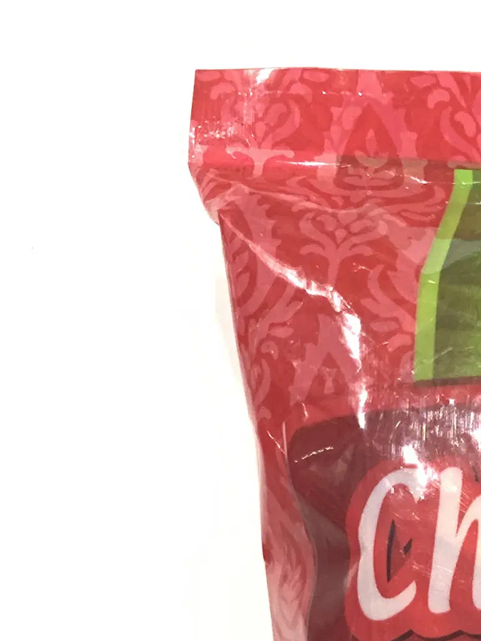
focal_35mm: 89
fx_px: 1649
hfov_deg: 14.8
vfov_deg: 19.8
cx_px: 816
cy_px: 881
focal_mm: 4.25
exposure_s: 1/50
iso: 320
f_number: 1.8
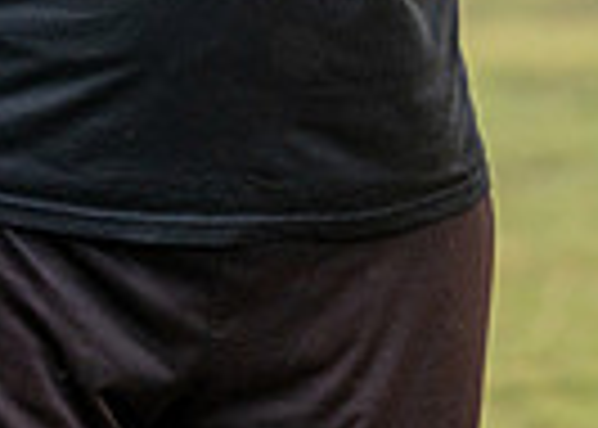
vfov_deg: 5.6
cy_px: -415
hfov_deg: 7.9
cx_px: 549
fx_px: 4297
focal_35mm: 253
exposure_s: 1/1250
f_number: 1.2
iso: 320
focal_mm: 50
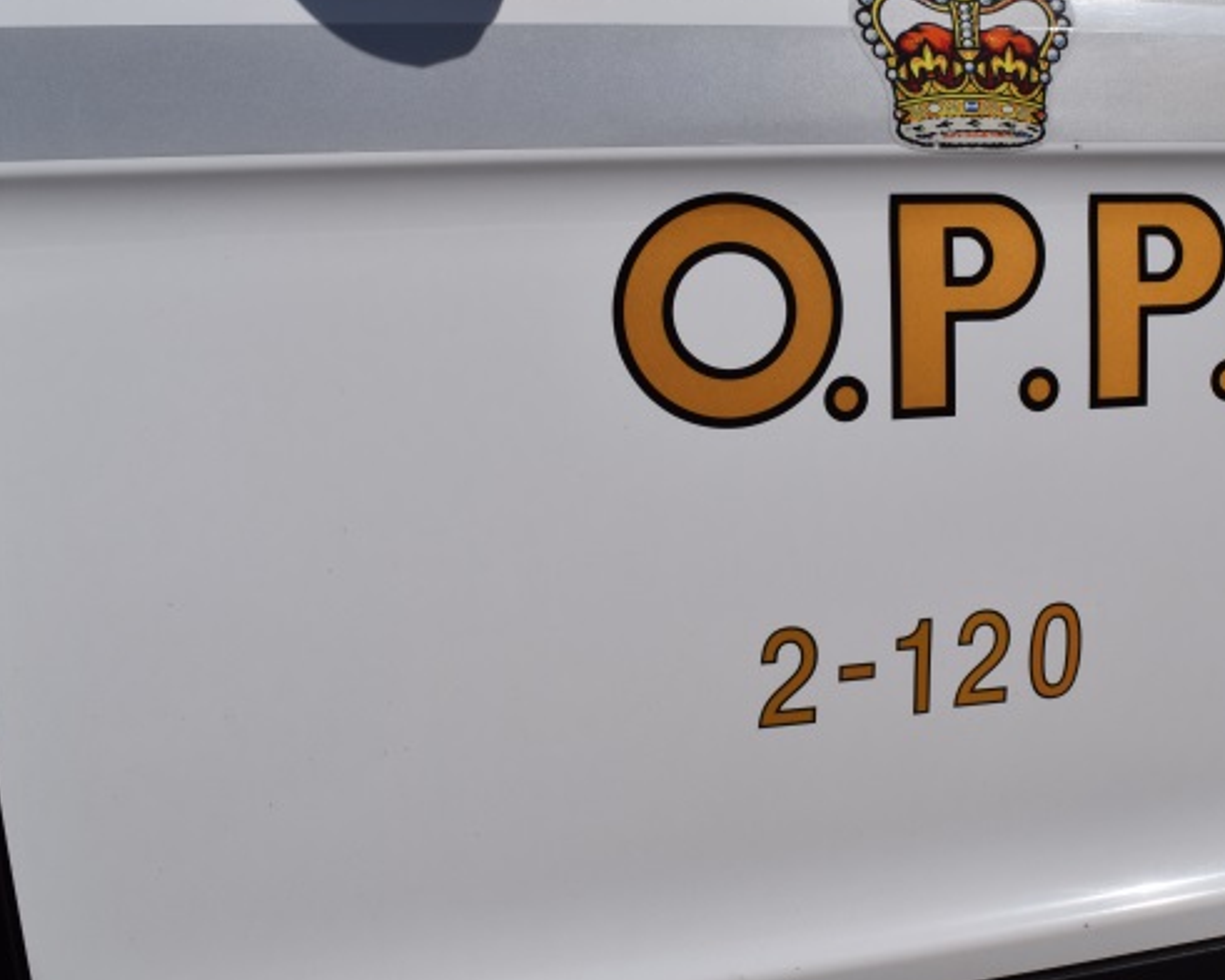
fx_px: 1559
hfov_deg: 42.2
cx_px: 841
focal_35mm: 43
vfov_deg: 34.7
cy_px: 367
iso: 200
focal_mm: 20
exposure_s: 1/800
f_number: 14
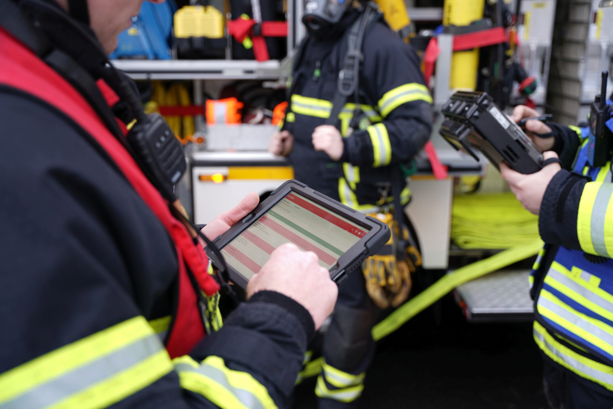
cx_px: 306
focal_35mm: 41
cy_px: 204
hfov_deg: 47.0
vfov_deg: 32.3
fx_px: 705
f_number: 2.8
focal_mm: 41.4
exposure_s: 1/30
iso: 50
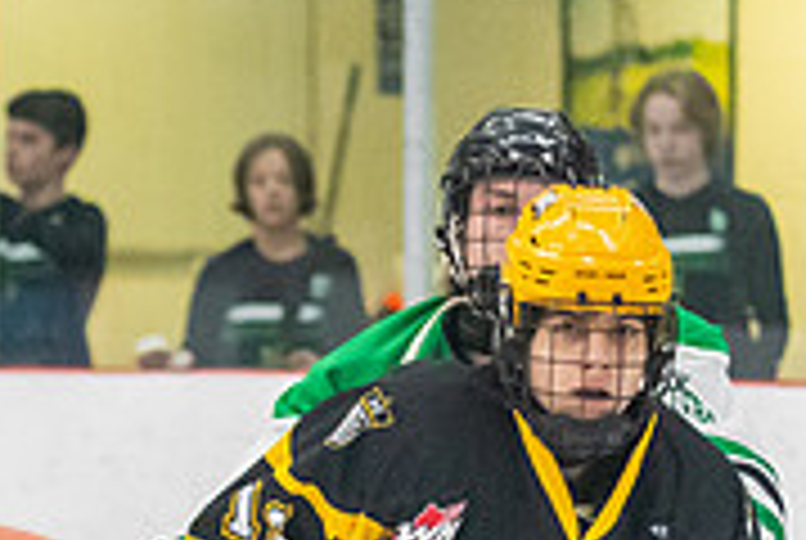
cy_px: 614
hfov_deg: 4.3
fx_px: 10854
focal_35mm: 484
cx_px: 586
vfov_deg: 2.8
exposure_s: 1/800
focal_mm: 86
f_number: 2.8
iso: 4000
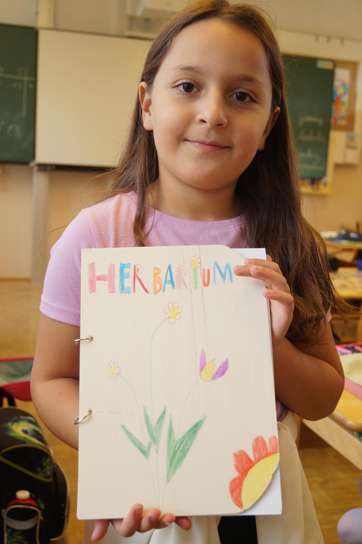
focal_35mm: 42
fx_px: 634
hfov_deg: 31.9
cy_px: 272
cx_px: 181
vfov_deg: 46.4
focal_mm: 28
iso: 250
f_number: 4.5
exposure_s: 1/60
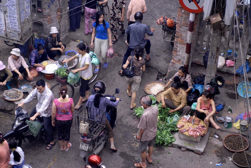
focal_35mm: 90
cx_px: 126
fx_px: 628
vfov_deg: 15.2
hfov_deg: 22.6
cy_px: 84
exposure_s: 1/60
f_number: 2.8
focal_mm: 60
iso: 100
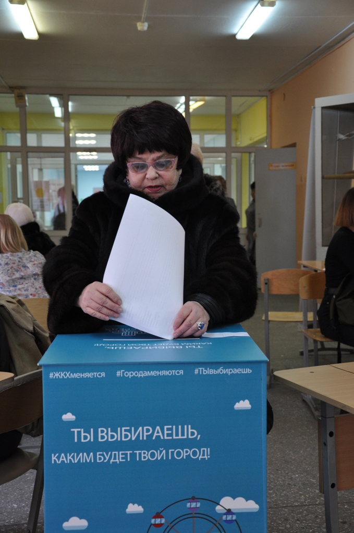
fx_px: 754
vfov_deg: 38.9
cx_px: 177
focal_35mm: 51
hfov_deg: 26.4
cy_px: 266
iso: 720
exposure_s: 1/60
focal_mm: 34
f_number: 4.2
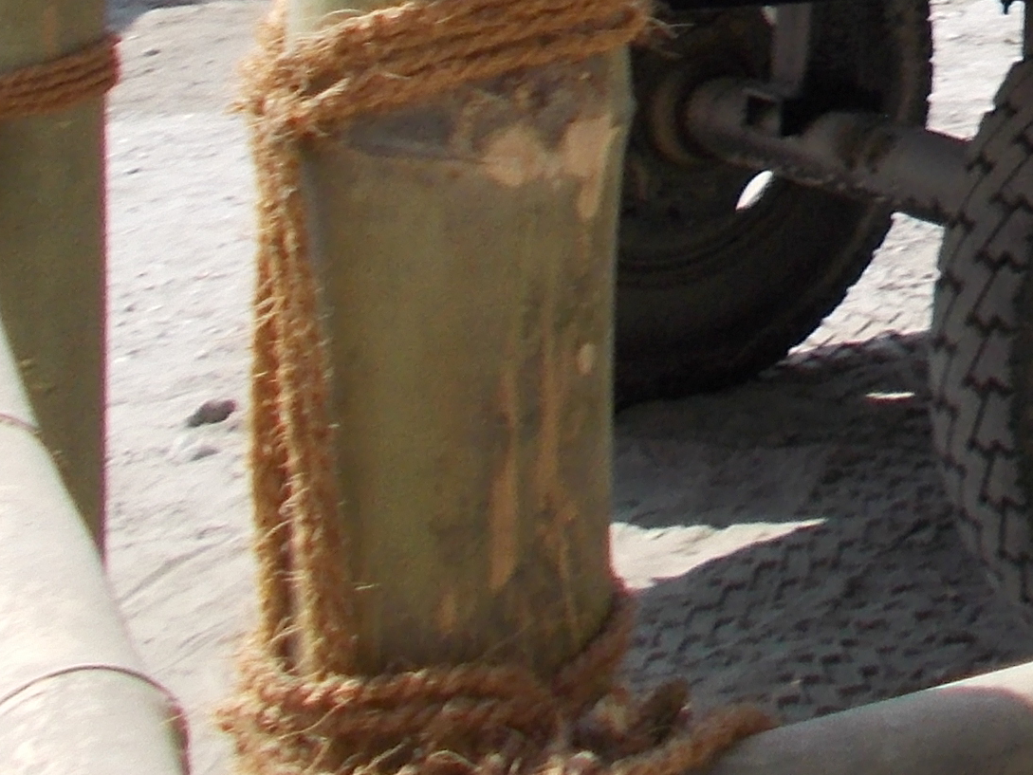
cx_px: 1502
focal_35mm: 110
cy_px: -805
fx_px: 3283
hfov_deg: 16.5
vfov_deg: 11.9
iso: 80
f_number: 8
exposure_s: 1/80
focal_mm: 4.6
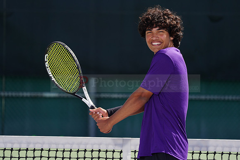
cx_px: 120
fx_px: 2367
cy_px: 80
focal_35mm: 355
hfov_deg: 5.8
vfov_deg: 3.9
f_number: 9
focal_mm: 355
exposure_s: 1/250
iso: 100
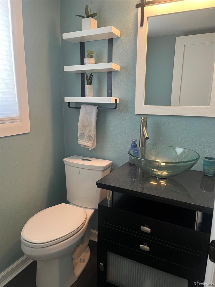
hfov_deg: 53.1
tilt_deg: -12.9
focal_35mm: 26
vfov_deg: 67.3
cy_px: 144
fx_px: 215
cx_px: 108
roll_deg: -2.2
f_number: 1.6
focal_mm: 5.1
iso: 160
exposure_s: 1/60
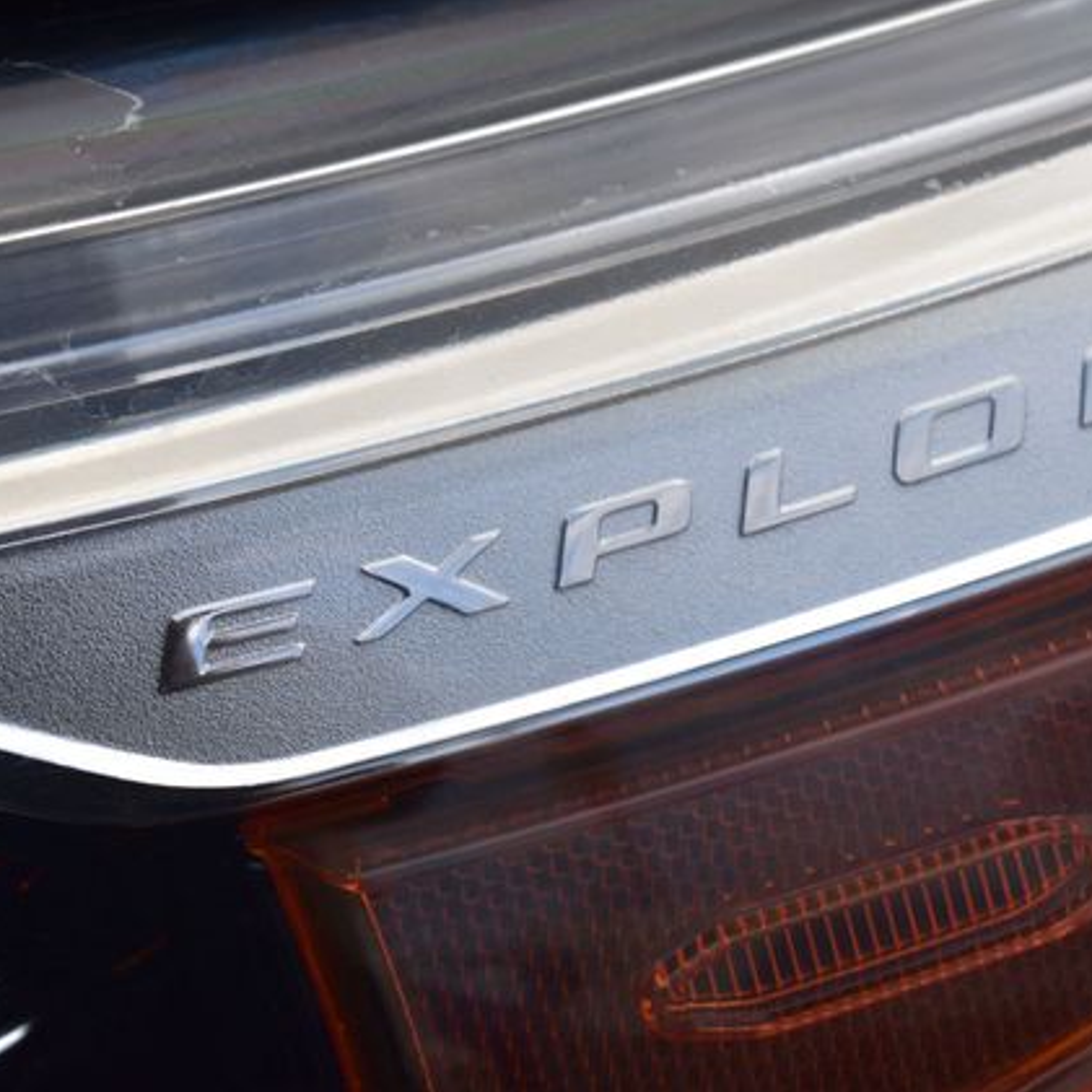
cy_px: 547
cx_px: 817
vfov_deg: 18.7
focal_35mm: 93
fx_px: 3319
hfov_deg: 18.6
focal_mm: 48
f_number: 10
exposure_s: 1/320
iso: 400
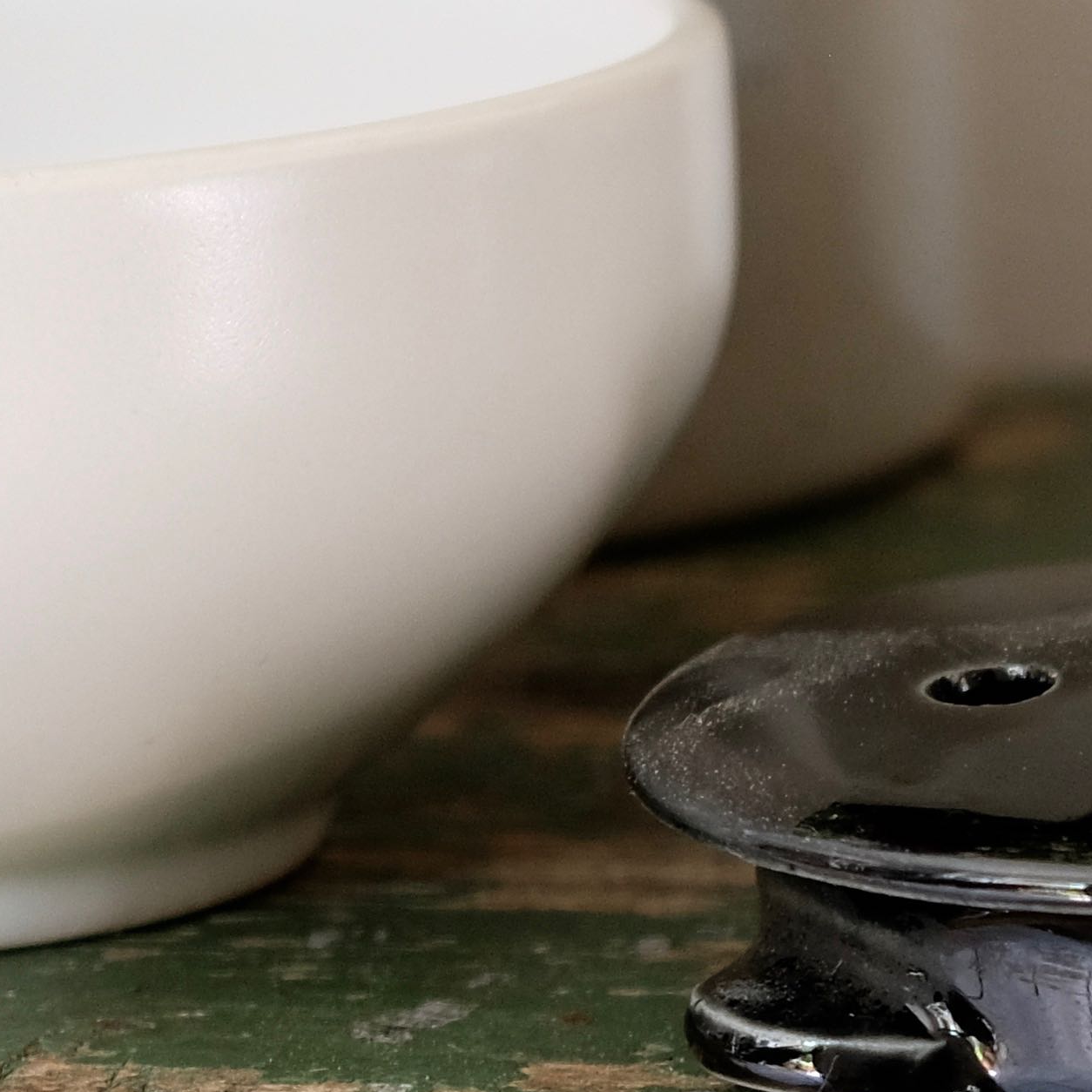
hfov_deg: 6.9
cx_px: 1951
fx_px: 8851
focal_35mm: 248
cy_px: -111
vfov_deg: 7.0
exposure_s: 1/30
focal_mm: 40.7
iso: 800
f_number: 4
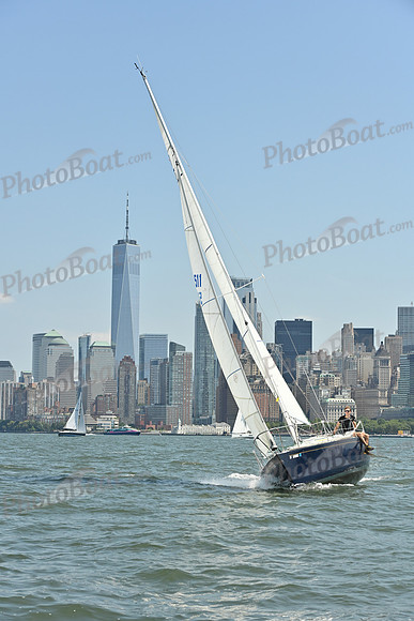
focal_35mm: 70
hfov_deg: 19.5
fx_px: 1207
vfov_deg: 28.8
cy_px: 310
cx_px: 207
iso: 320
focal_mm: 70
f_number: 8
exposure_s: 1/1250
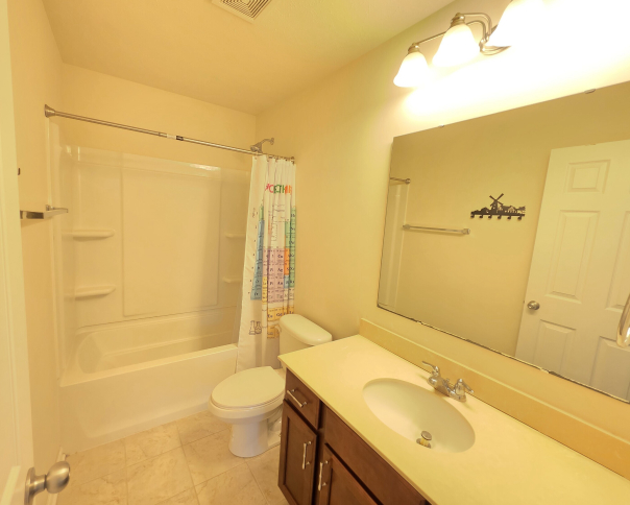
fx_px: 261
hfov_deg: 100.5
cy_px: 247
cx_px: 296
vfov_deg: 88.0
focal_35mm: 14
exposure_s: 1/60
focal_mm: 2.2
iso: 160
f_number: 1.9
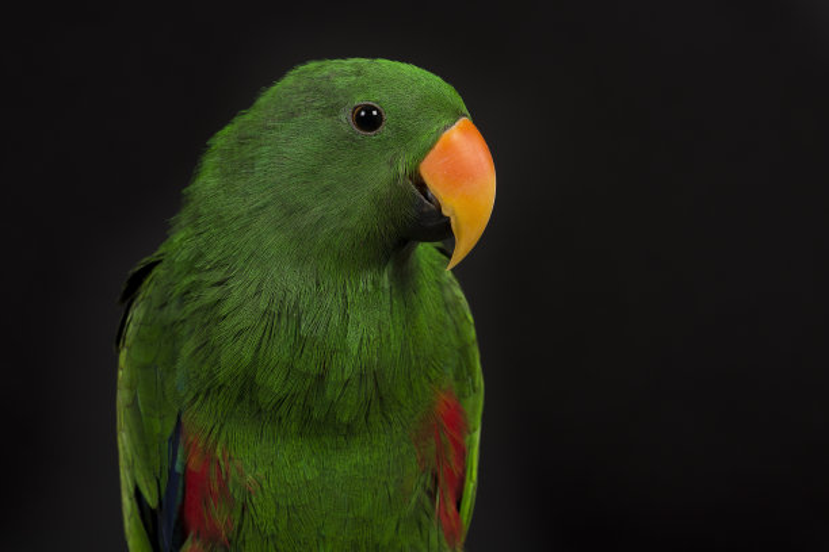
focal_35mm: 105
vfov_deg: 13.0
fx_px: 2418
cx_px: 414
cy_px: 276
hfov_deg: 19.5
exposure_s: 1/200
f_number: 13
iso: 100
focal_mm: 105
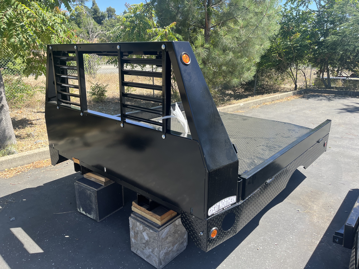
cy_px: 134
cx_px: 180
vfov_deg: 53.1
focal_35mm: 26
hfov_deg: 67.3
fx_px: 270
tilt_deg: -15.2
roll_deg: +0.1
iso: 50
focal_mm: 5.1
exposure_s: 1/845
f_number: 1.6
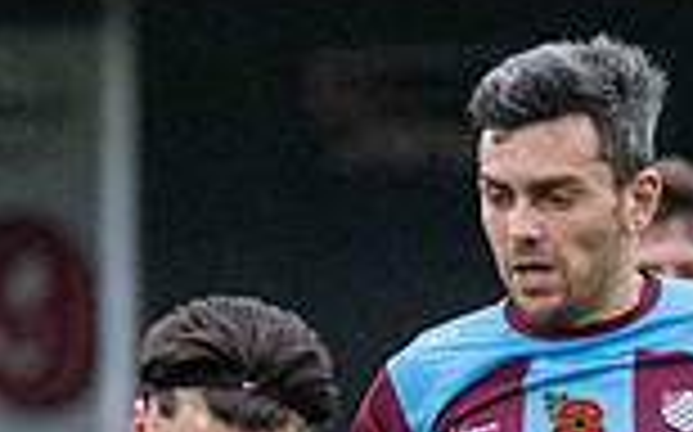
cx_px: 389
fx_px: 32782
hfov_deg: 1.2
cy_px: 981
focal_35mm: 1737
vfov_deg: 0.8
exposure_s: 1/1250
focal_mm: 210
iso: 4000
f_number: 2.8
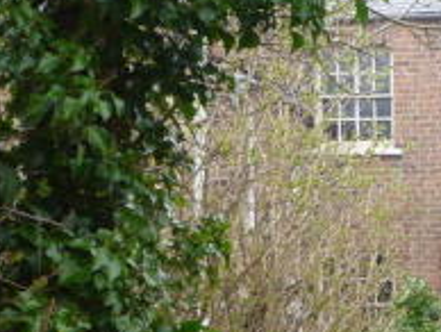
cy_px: 281
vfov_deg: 19.4
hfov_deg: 22.6
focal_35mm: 75
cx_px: 601
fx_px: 957
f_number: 2.8
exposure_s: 1/125
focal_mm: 4.5
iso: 80
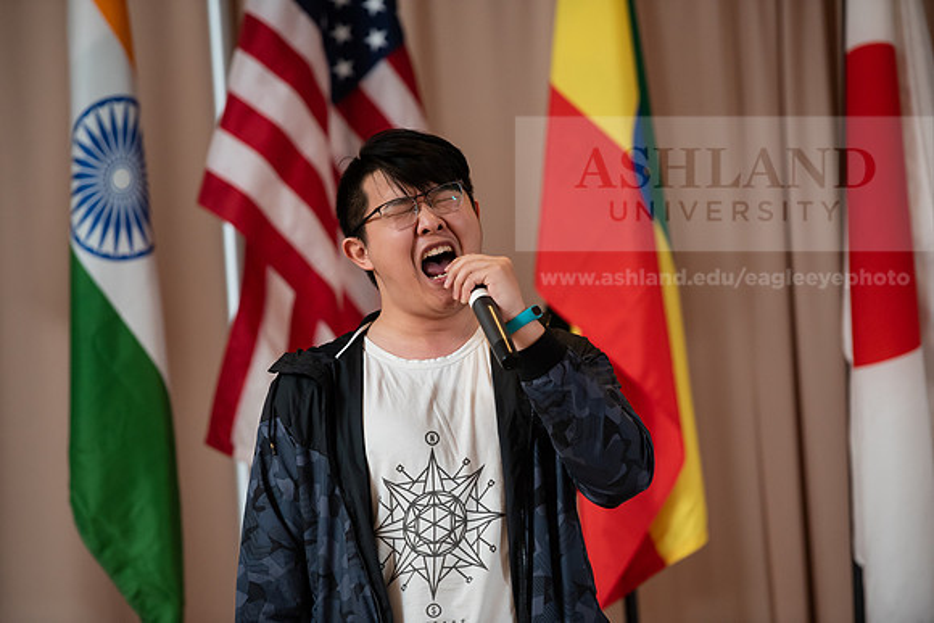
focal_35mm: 180
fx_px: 4671
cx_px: 467
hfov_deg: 11.4
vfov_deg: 7.6
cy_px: 312
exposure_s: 1/200
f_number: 3.2
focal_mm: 180
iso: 1600
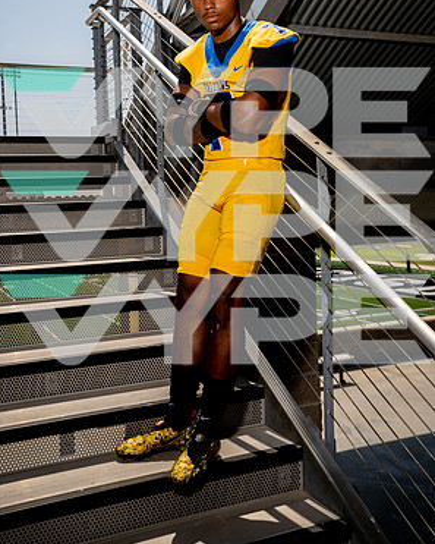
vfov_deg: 44.5
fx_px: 660
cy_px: 217
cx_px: 217
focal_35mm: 41
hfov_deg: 36.5
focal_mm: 36
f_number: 8
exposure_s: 1/250
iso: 100
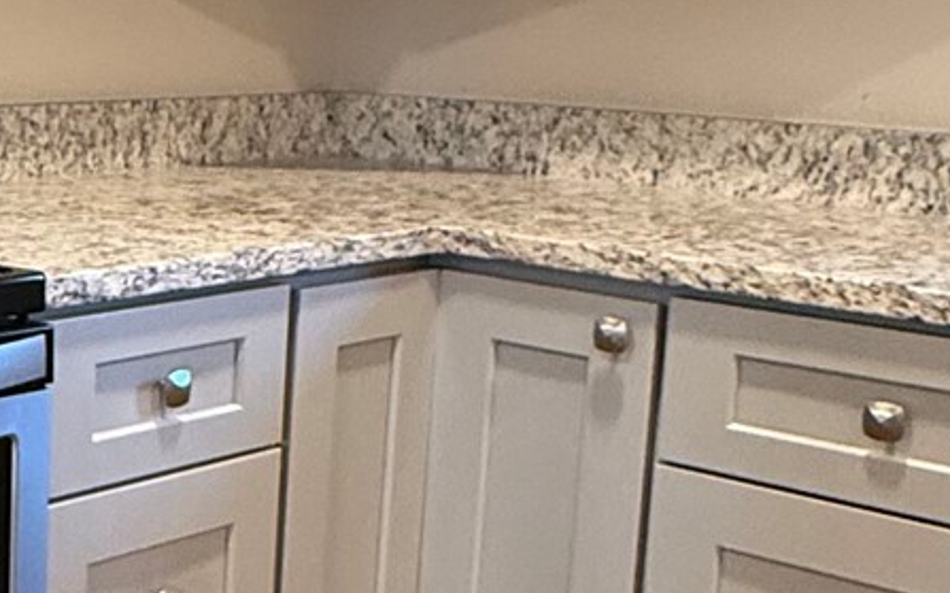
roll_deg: -1.2
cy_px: 261
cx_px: -108
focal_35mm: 68
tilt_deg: -9.0
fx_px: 1760
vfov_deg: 19.1
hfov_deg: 27.5
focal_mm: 2.22
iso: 500
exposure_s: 1/60
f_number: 2.2
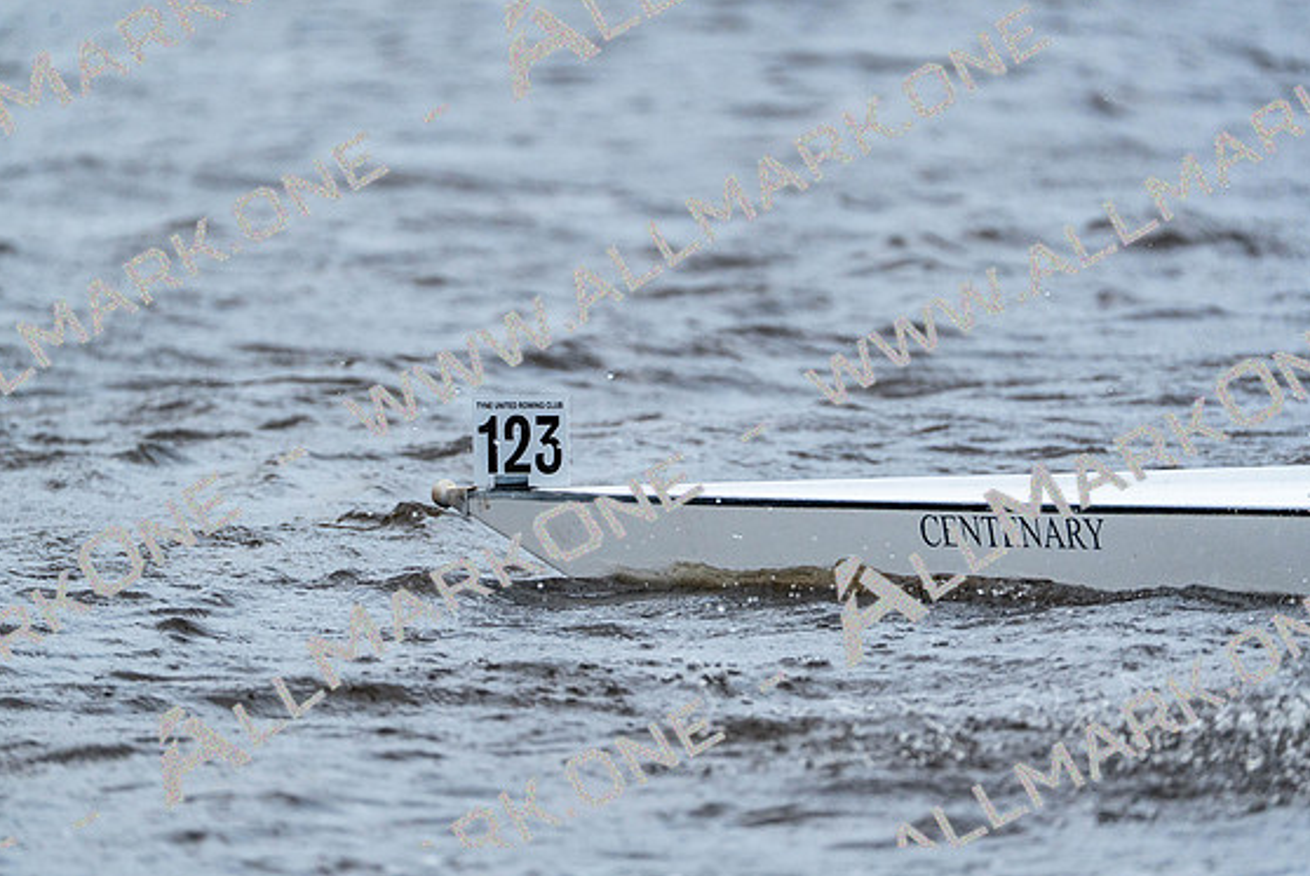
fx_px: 17516
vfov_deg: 2.9
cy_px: 445
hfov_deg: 4.3
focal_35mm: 481
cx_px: 634
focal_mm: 463
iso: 2500
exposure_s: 1/1600
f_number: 6.3
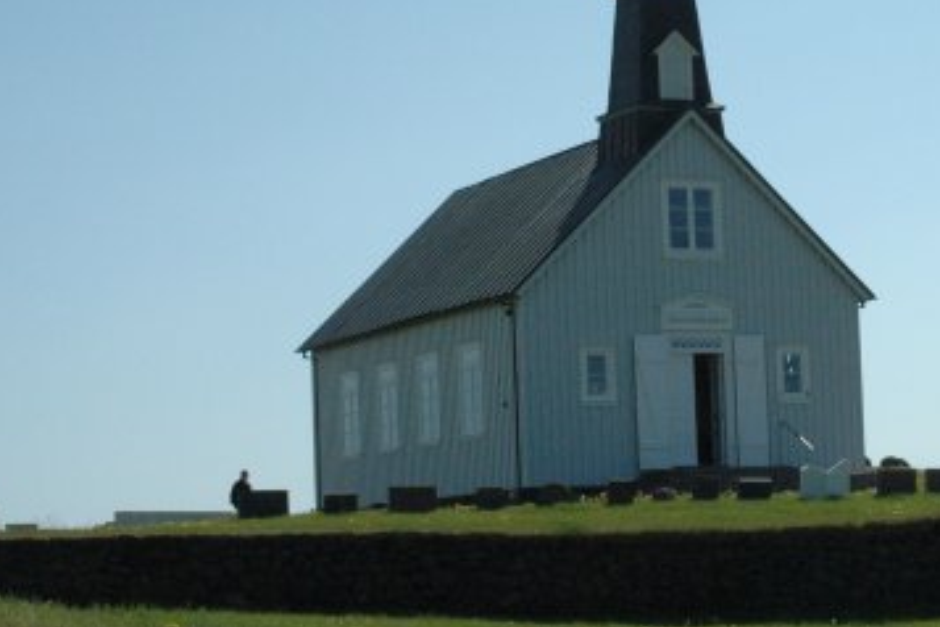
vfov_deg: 11.9
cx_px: 894
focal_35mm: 115
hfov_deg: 17.5
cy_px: 393
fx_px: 3003
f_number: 18
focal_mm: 38
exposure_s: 1/640
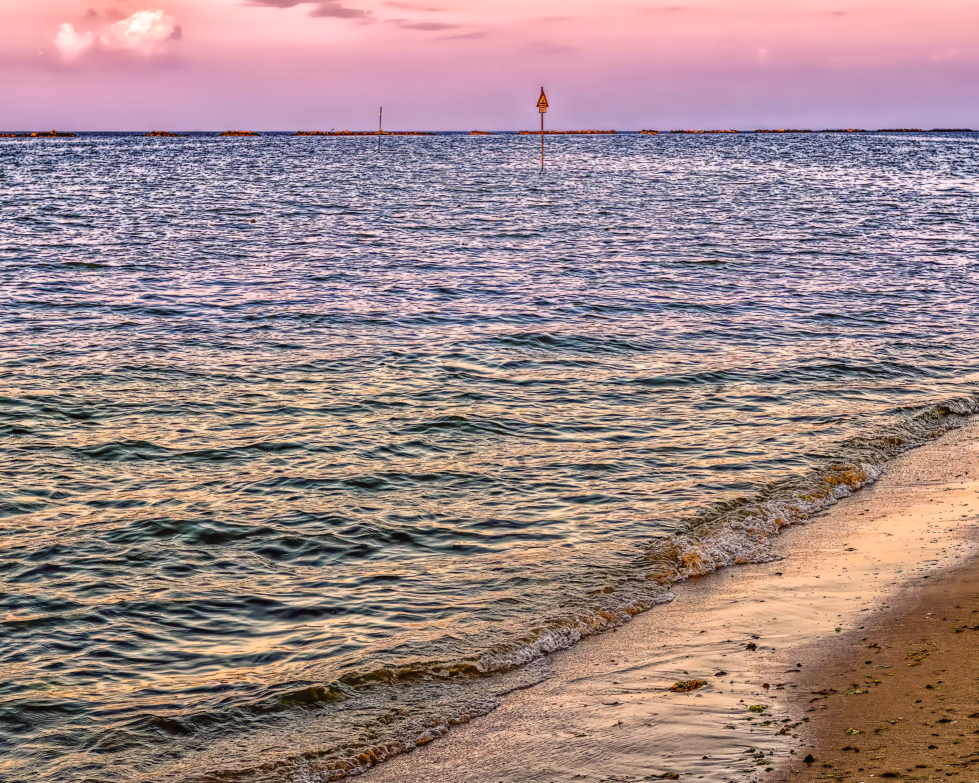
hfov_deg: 29.5
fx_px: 1854
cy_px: 414
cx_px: 554
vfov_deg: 23.8
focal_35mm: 64
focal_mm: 23
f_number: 3.2
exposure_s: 1/400
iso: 320
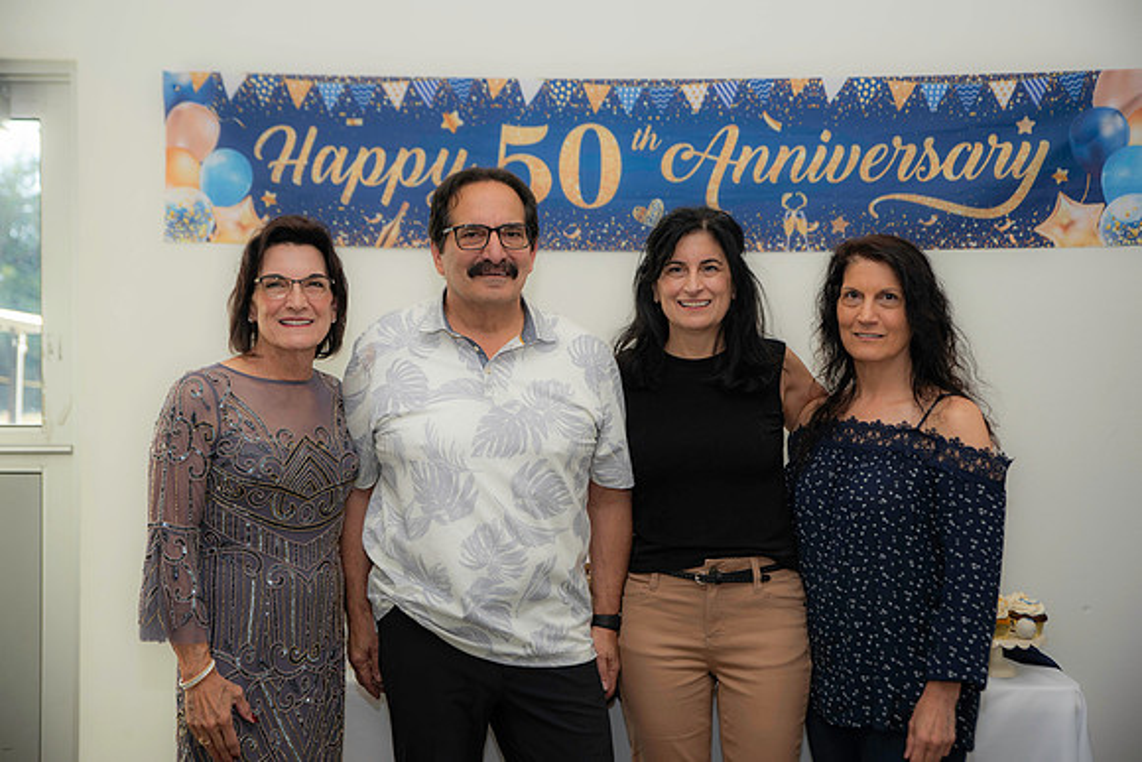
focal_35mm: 50
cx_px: 571
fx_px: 1586
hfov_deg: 39.6
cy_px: 381
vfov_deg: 27.0
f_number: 3.2
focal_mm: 50
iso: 160
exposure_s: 1/125
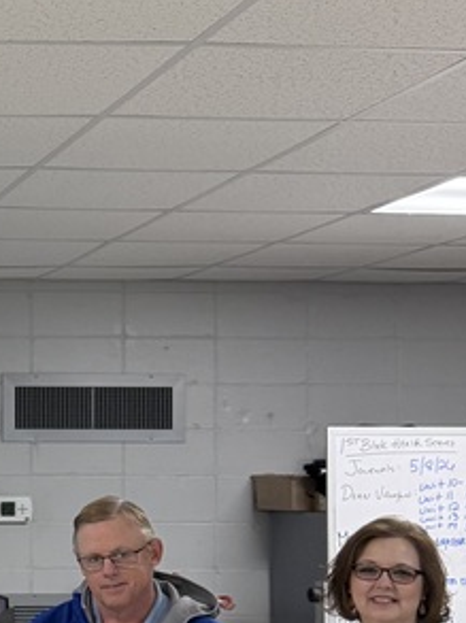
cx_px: -236
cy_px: 455
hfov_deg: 16.0
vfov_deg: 23.1
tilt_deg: +0.4
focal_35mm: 84
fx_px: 1511
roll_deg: -1.2
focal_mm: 6.76
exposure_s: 1/122
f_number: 1.78
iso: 200
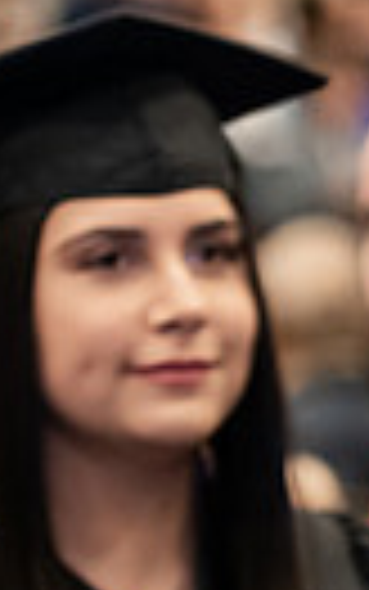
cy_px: 196
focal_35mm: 452
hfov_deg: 2.9
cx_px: 1202
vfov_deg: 4.6
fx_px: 7265
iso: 2000
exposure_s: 1/200
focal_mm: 100
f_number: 3.2
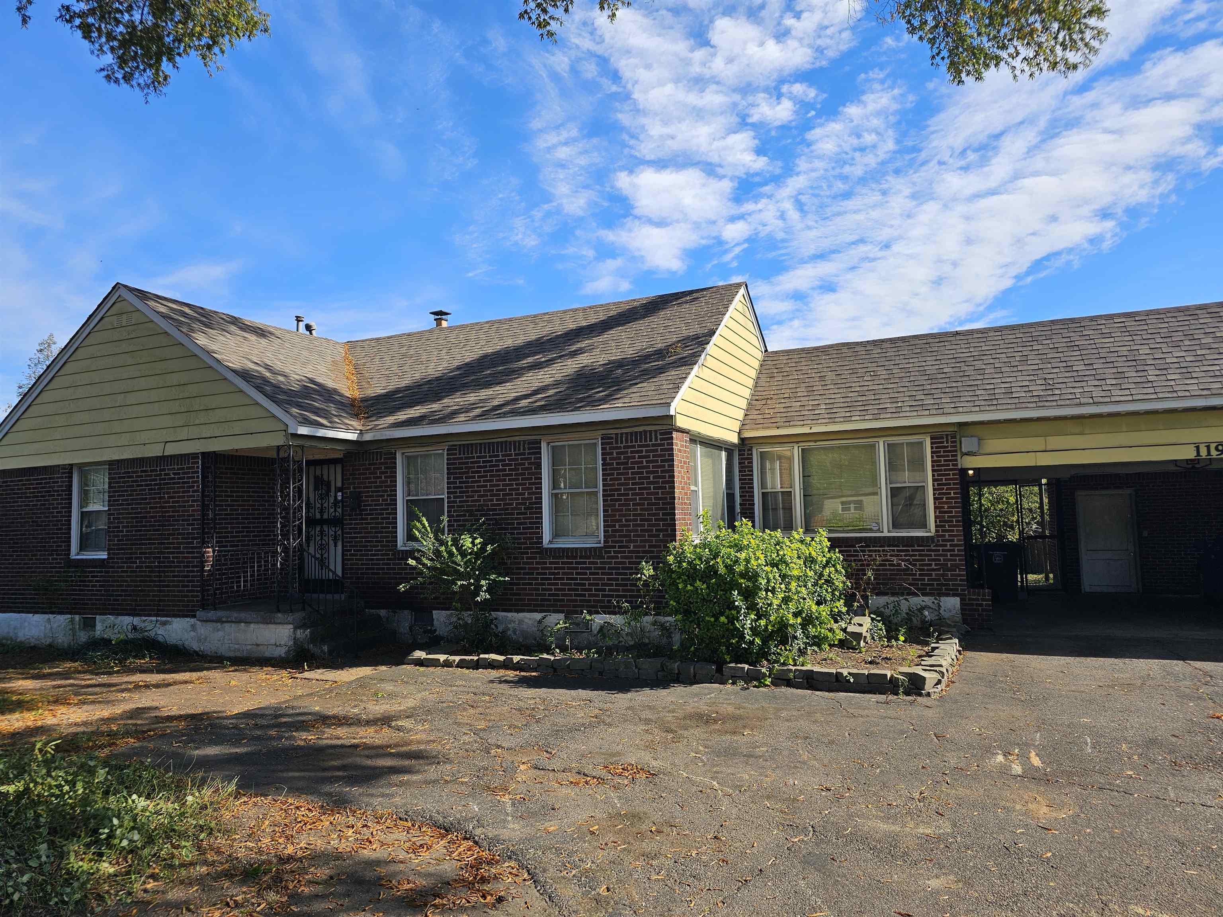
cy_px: 458
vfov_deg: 58.9
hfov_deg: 73.9
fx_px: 813
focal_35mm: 23
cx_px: 612
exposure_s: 1/550
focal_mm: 6.3
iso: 10
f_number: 1.7
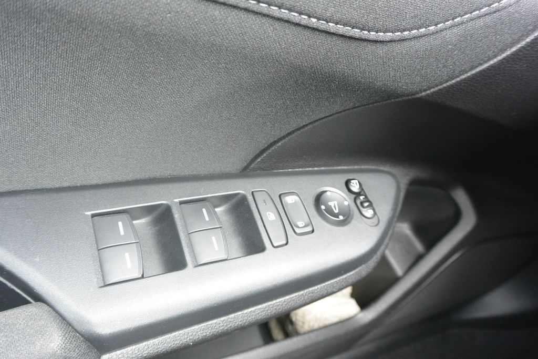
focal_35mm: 29
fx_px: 433
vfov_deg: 45.0
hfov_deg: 63.7
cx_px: 269
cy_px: 180
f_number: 3.5
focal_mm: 11
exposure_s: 1/60
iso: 560
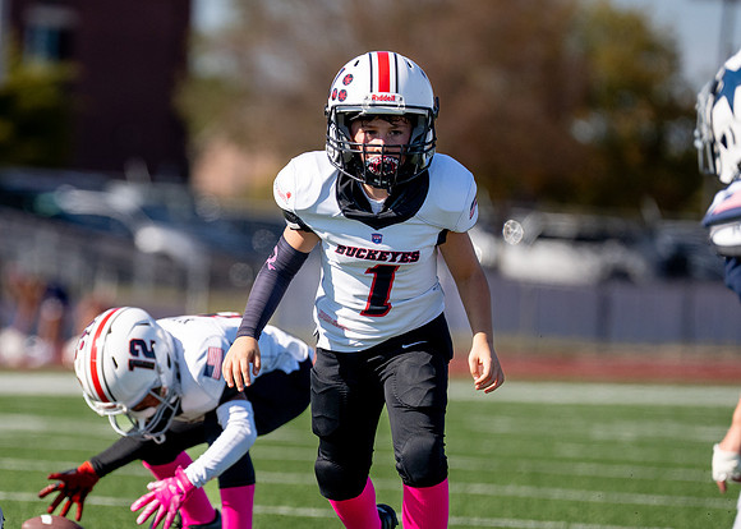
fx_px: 7891
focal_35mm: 375
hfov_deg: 5.4
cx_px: 112
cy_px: 289
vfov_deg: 3.8
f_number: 2.8
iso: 320
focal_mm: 200
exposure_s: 1/6400
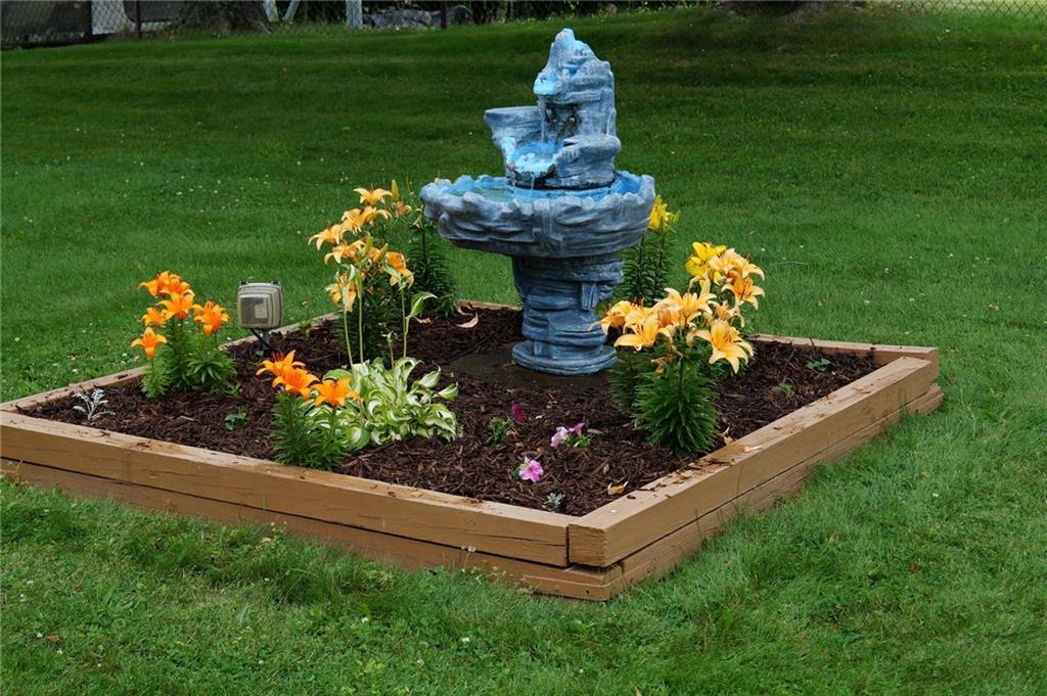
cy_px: 348
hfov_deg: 29.9
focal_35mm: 68
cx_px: 524
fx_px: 1961
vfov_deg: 20.1
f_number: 7.1
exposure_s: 1/100
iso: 100
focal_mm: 45
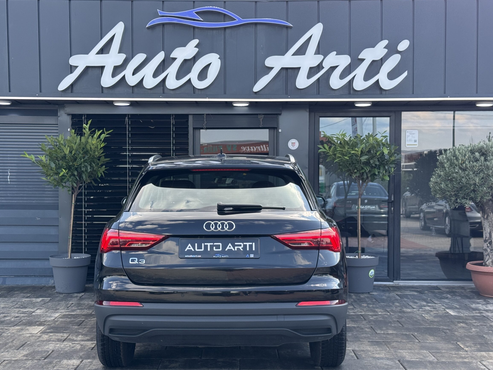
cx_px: 222
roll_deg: -0.1
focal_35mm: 53
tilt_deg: -1.4
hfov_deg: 36.1
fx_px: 755
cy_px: 200
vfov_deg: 27.5
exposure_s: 1/706
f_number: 1.78
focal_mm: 6.76
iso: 80
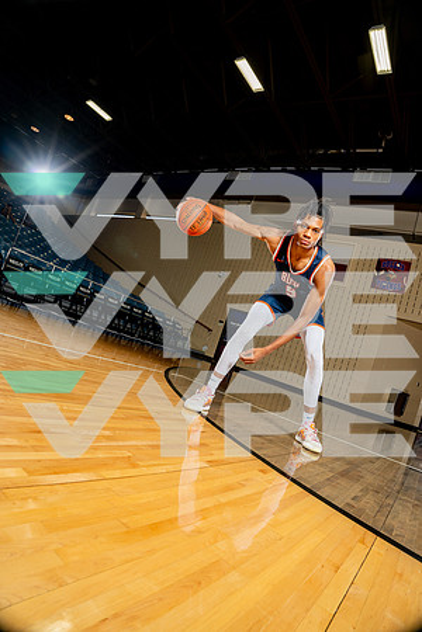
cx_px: 211
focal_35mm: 20
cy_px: 316
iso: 400
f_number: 6.3
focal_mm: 20
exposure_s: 1/250
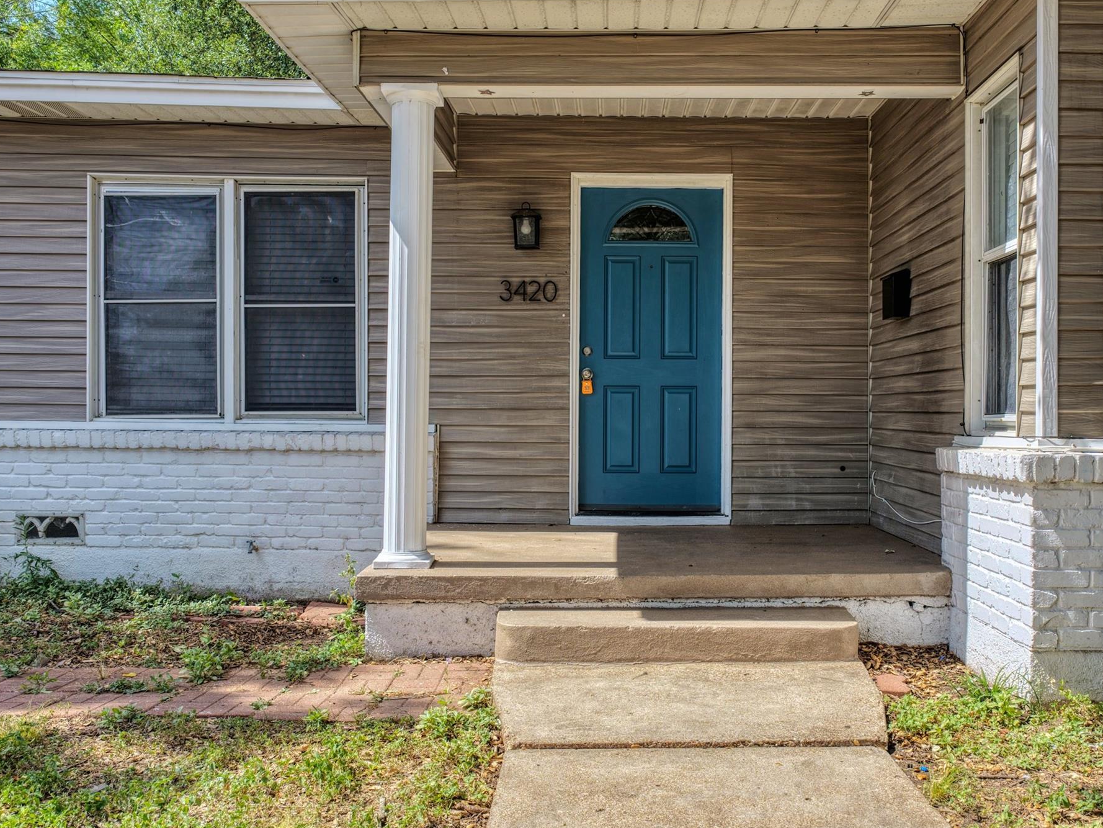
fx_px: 988
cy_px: 420
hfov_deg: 58.2
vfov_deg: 45.5
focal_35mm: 31
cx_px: 616
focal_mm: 14.4
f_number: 2.8
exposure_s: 1/320
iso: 100
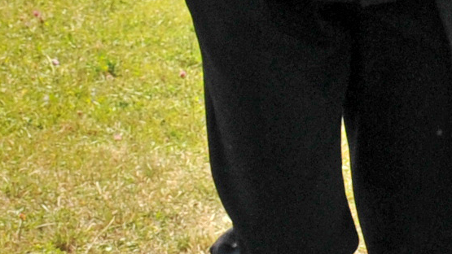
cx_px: 1152
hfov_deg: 5.1
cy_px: -169
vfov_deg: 2.9
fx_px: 4937
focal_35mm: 412
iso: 320
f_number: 7.1
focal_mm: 34
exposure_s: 1/1000
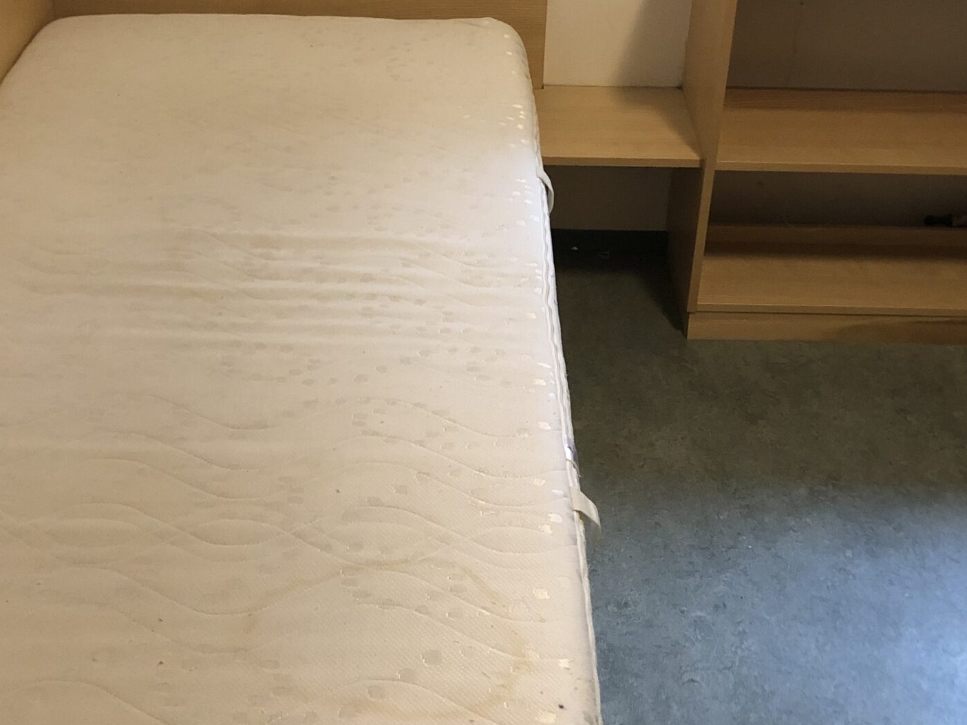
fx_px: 1425
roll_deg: -1.4
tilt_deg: -32.4
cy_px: 363
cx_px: 497
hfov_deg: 37.5
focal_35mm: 51
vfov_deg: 28.6
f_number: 1.8
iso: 100
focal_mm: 3.99
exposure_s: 1/14
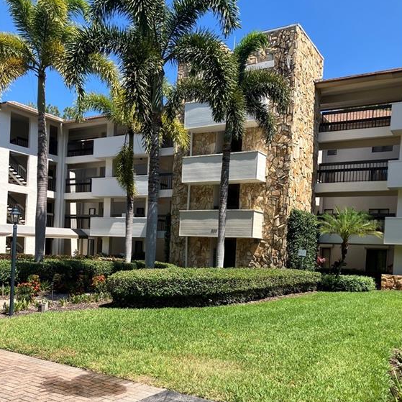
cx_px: 202
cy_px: 261
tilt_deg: +0.9
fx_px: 447
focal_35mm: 34
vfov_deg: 47.8
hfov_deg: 48.5
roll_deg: -1.9
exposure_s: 1/1185
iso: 32
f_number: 1.8
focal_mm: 3.99
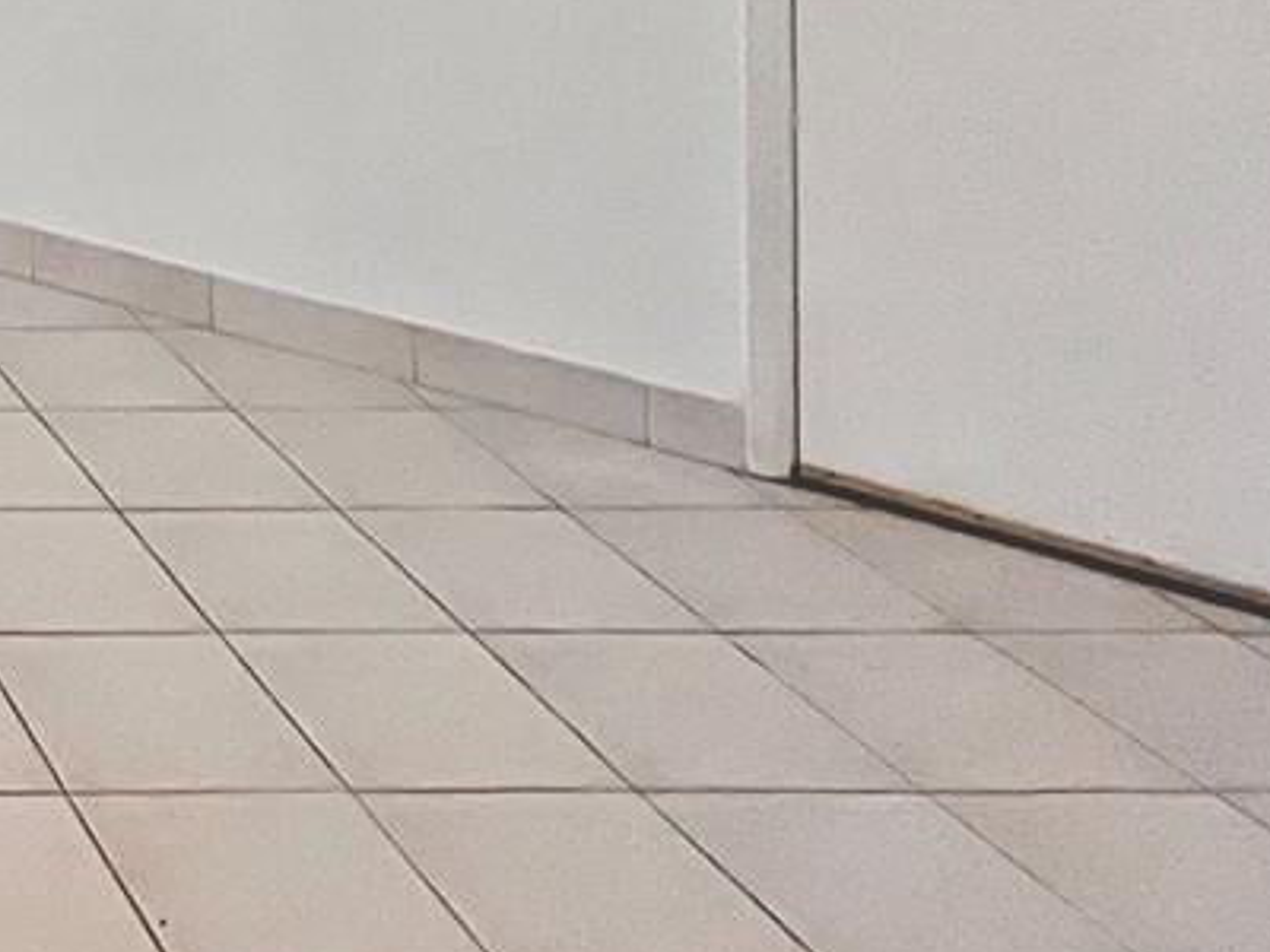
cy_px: -501
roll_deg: +0.2
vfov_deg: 22.6
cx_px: -714
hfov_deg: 25.6
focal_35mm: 52
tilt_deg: -0.3
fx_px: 1908
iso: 250
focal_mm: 1.57
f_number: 1.8
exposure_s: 1/120
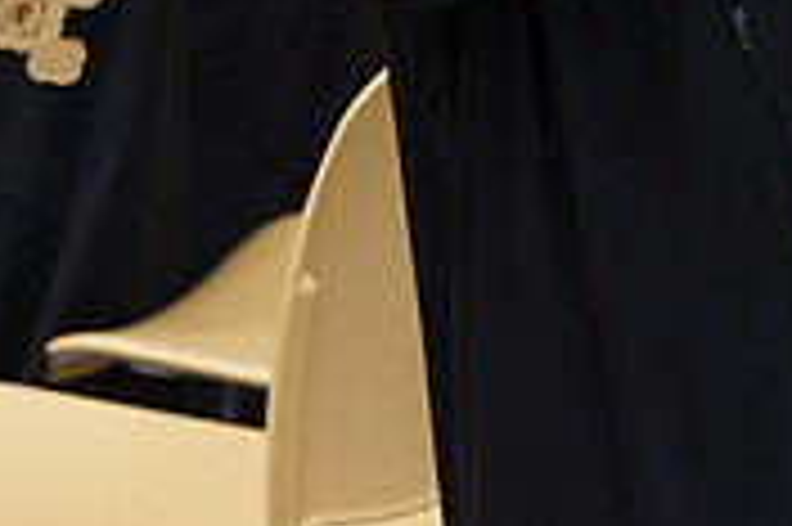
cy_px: -247
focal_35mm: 259
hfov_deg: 7.9
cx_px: 2
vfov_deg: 5.3
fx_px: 5693
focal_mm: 70
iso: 1250
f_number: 2.8
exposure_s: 1/200
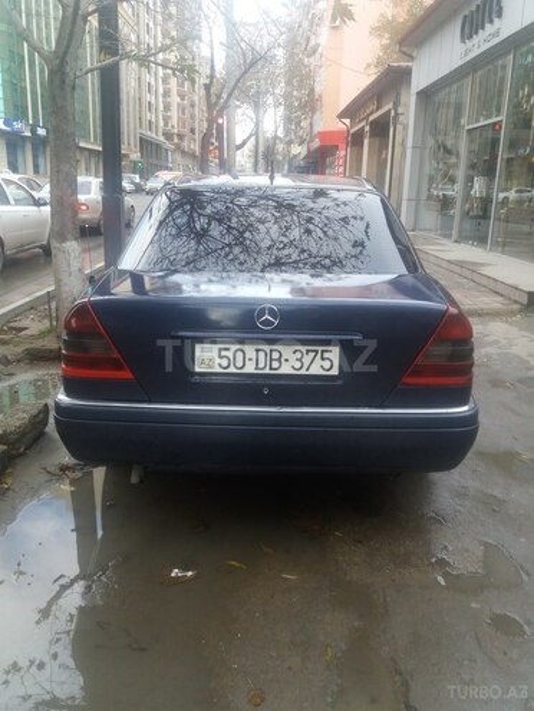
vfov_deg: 63.4
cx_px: 267
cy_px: 356
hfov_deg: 49.7
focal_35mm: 28
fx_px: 576
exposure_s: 1/100
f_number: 1.9
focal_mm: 3.7
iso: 100
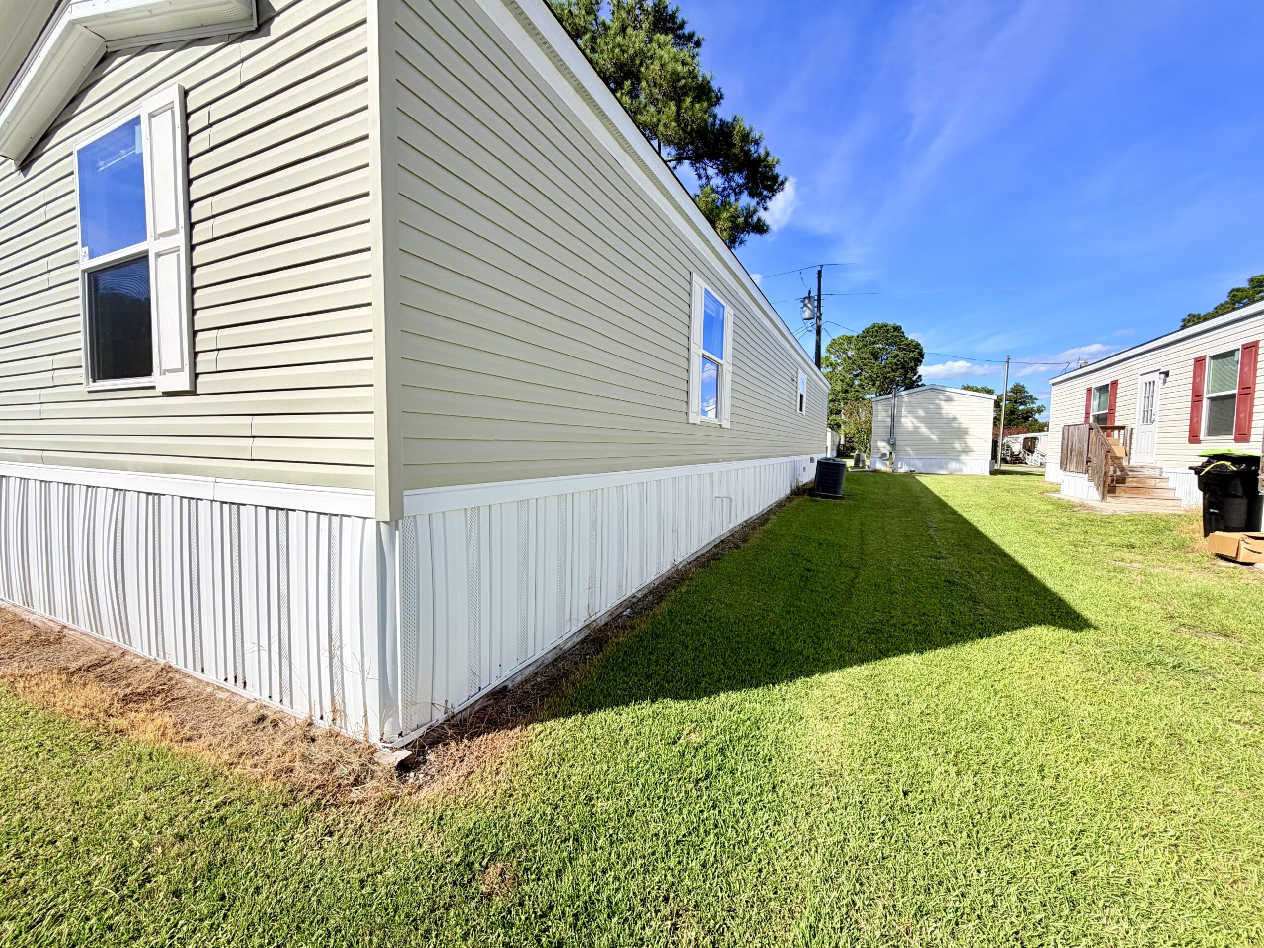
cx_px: 632
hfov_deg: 102.1
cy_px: 474
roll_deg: -1.5
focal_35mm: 14
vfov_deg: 85.7
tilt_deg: -2.7
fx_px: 511
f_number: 2.2
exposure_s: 1/1087
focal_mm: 2.22
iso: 20
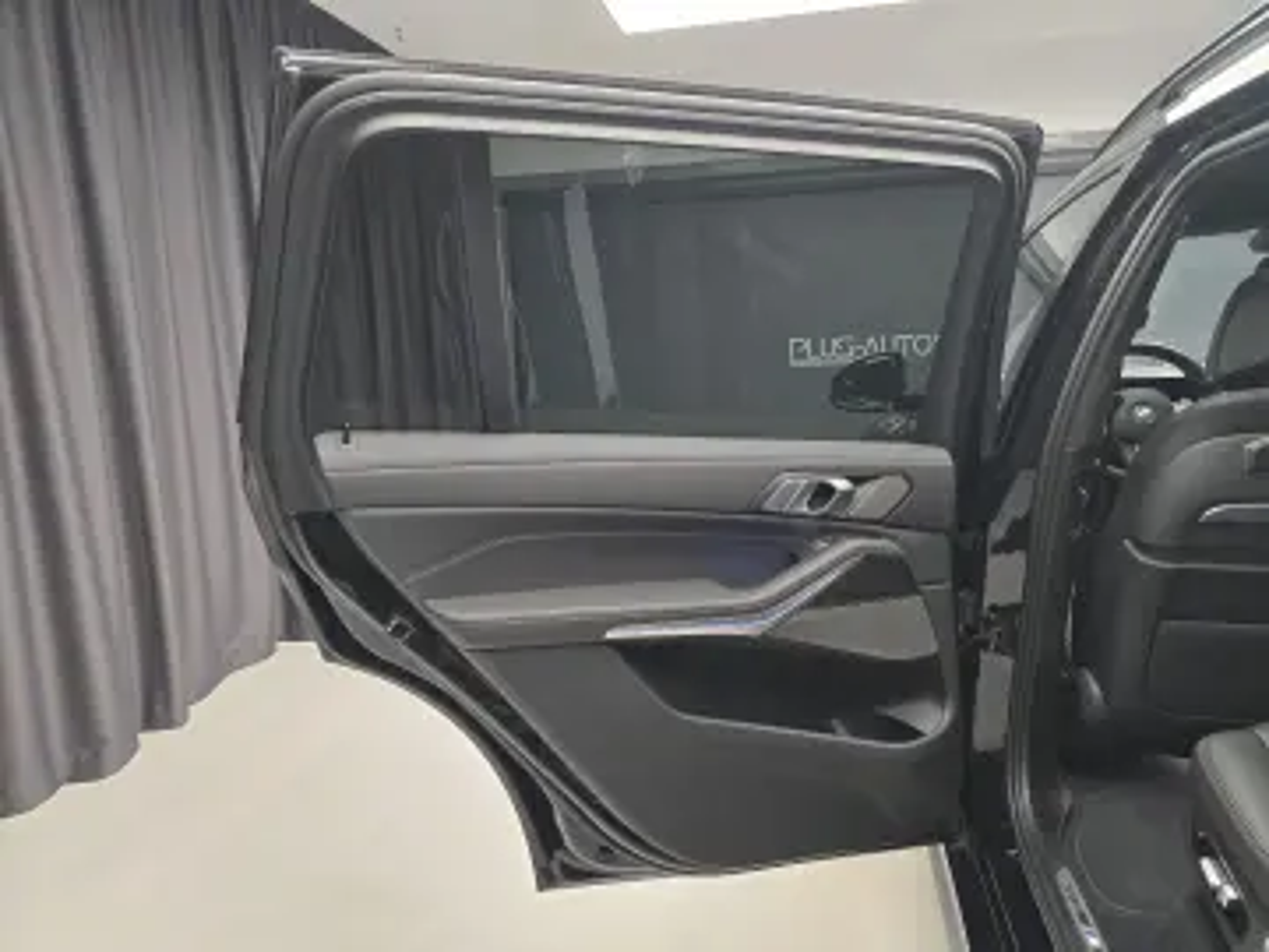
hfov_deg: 73.9
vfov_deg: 58.9
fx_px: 843
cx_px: 634
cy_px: 476
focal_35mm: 23
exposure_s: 1/120
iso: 320
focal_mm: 6.3
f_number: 1.7
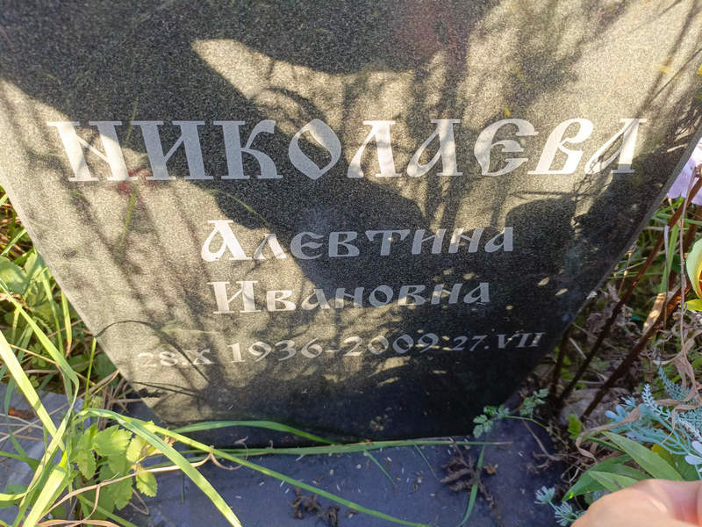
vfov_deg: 54.9
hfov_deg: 69.4
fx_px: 507
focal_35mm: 25
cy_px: 264
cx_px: 351
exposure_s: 1/120
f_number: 1.69
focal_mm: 4.76
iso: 285
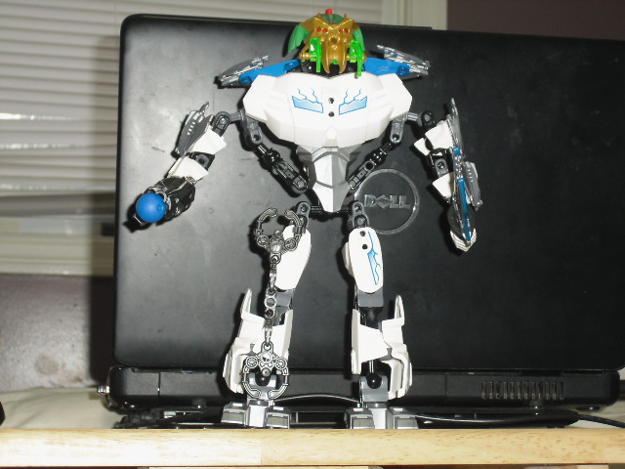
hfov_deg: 26.7
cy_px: 234
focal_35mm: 73
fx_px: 1318
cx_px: 312
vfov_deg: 20.2
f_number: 4.6
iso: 200
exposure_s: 1/60
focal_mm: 13.1
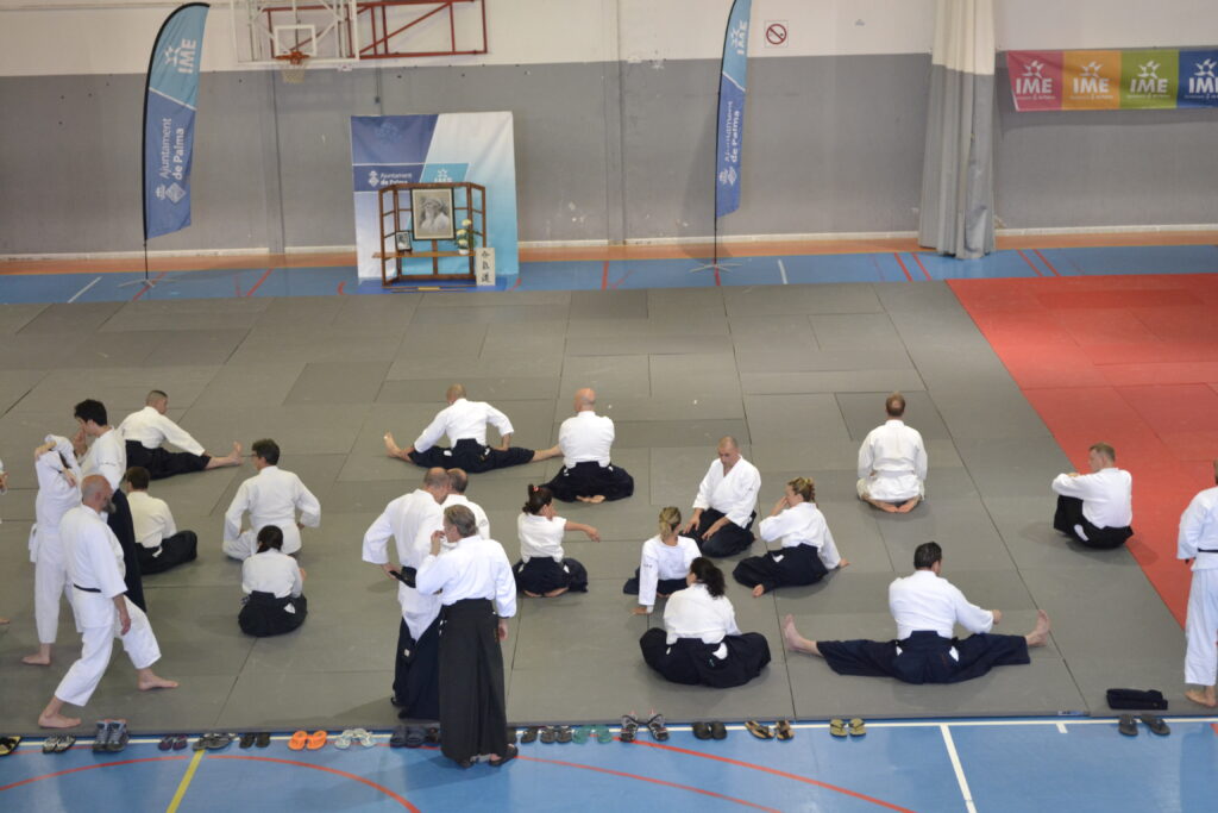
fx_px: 2132
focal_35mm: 63
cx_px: 609
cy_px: 406
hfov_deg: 31.9
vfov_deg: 21.6
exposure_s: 1/60
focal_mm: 42
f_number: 5.3
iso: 1400
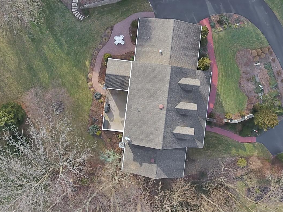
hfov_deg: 47.7
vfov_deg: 36.6
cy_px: 77
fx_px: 319
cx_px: 119
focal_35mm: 39
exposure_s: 1/351
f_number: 2.8
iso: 100
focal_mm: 3.61
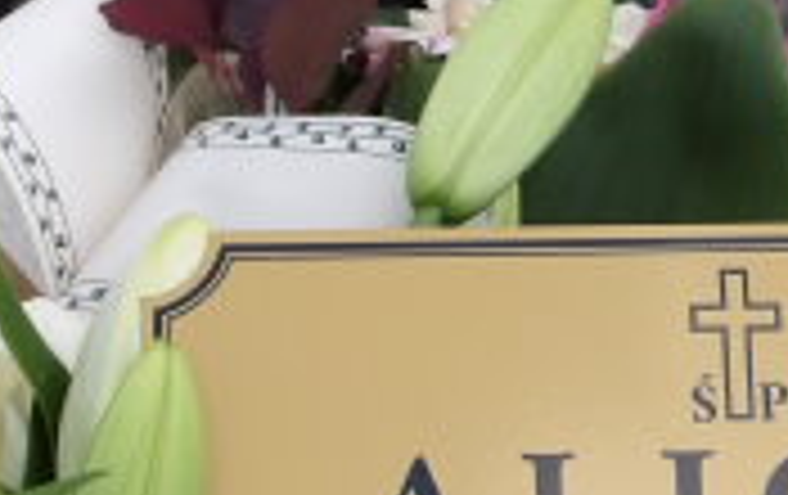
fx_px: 4410
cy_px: 135
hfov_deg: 10.2
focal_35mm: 205
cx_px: 666
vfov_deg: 6.4
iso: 100
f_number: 4.2
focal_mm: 9.4
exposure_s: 1/259
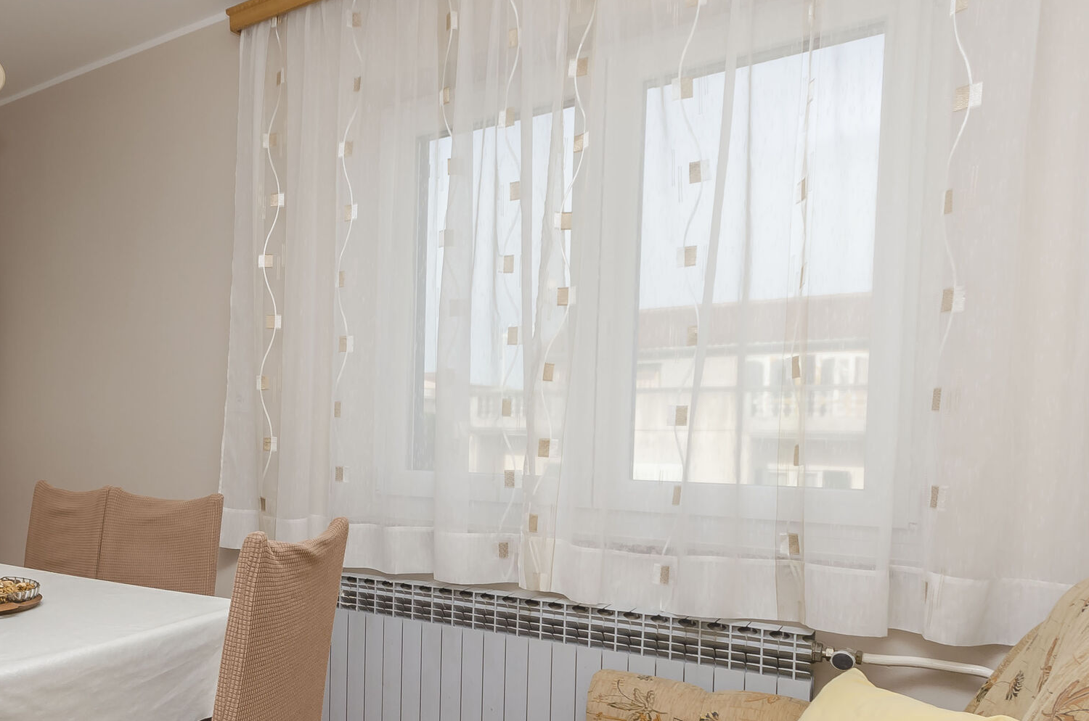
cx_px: 166
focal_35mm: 28
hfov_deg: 58.6
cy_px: 466
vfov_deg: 45.7
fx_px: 845
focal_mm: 10
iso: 100
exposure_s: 1/100
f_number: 8
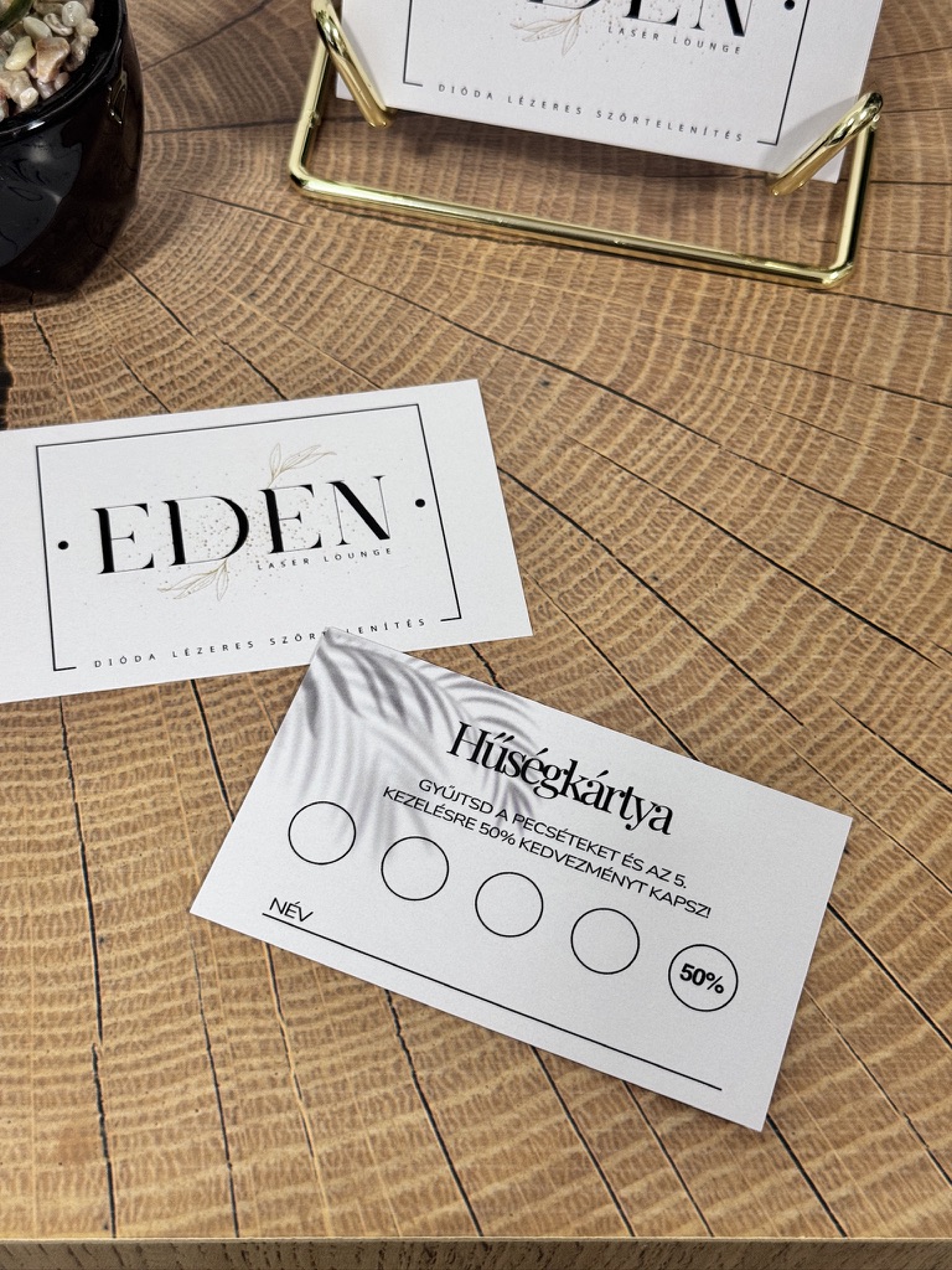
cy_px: 635
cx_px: 476
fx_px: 1760
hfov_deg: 30.3
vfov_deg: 39.7
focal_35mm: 48
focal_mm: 6.76
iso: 64
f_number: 1.78
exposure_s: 1/50
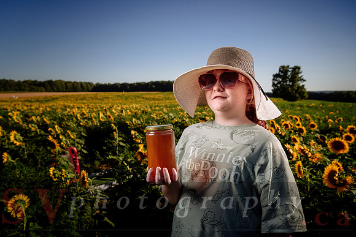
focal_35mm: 33
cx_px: 178
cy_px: 118
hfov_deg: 57.3
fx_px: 325
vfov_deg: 40.1
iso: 64
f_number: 6.3
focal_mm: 32
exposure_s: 1/250
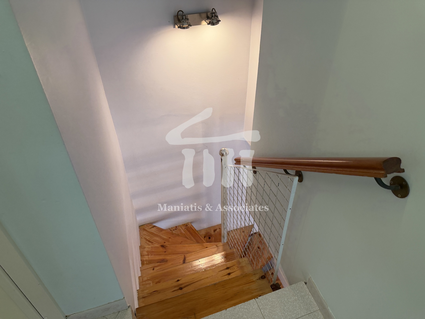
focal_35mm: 24
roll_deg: +1.6
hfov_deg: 71.6
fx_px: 295
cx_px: 212
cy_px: 160
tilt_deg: -38.6
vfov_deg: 56.8
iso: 200
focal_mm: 6.76
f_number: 1.78
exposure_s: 1/100
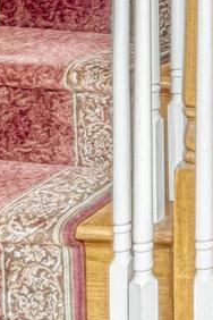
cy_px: -190
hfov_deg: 10.2
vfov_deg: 15.9
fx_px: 1029
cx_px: 521
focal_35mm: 116
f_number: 7.1
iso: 1250
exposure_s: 1/25
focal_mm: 16
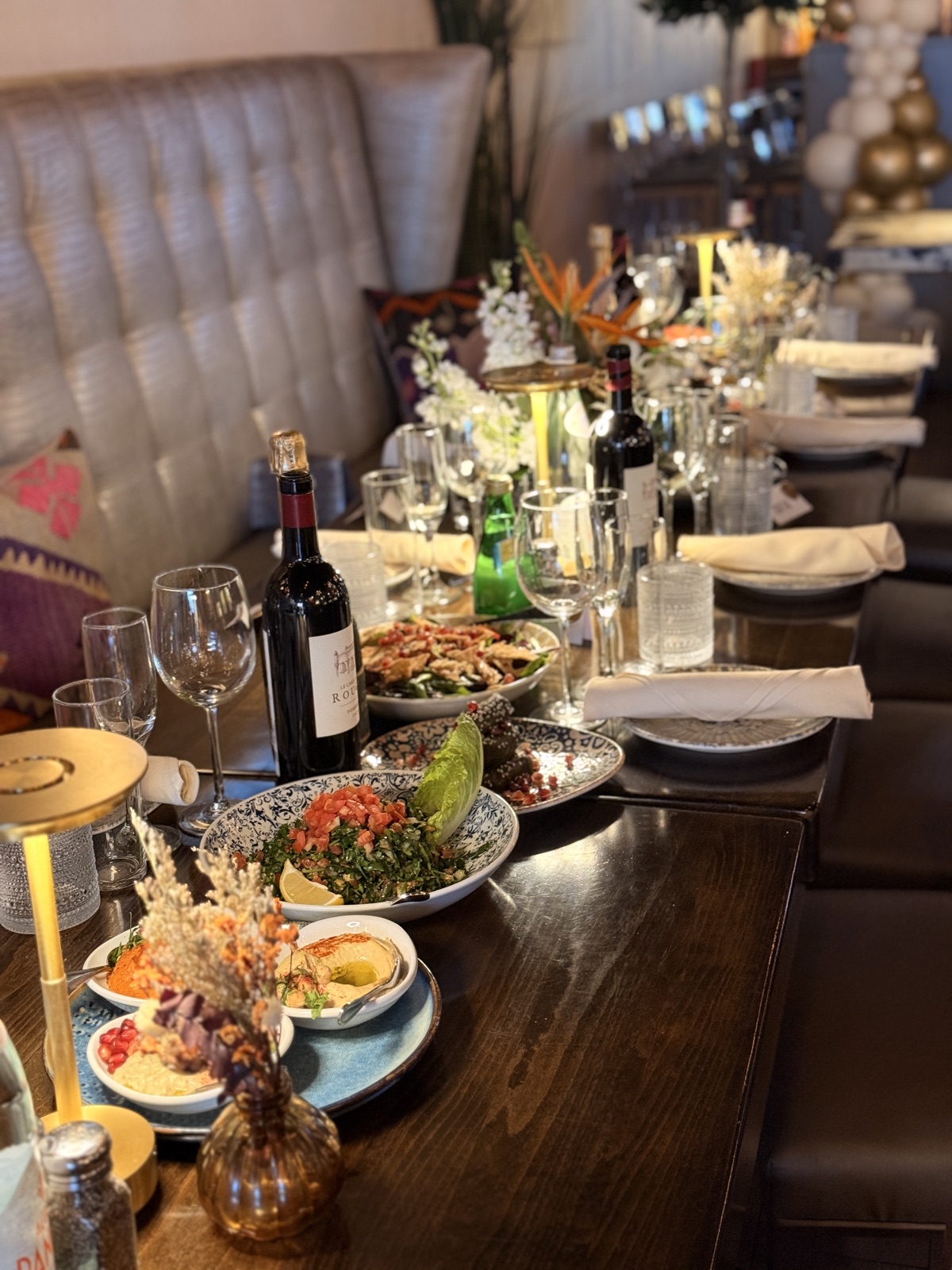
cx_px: 476
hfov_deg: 30.3
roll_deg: +3.2
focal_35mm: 48
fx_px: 1760
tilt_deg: -18.3
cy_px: 635
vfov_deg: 39.7
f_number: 1.78
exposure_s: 1/40
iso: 320
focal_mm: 6.76
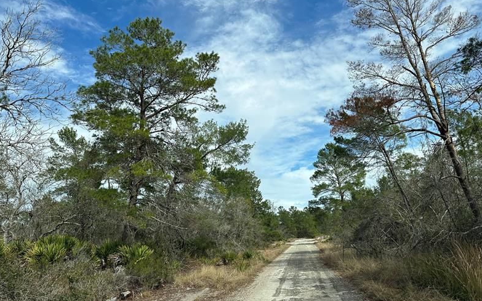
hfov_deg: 70.4
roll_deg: +0.0
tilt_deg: +15.3
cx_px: 245
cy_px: 147
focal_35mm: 26
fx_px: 341
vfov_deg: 47.6
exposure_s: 1/4348
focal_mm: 6.86
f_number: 1.78
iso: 80
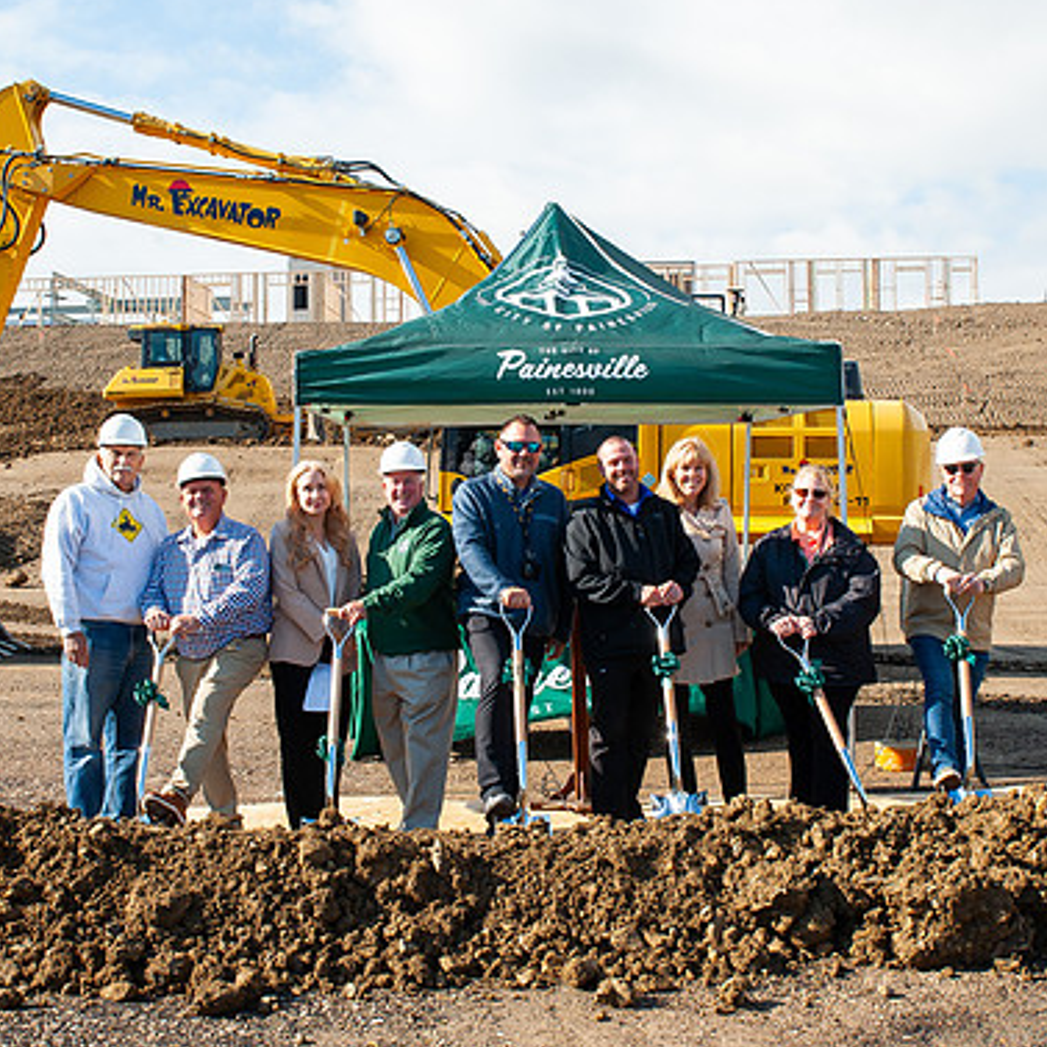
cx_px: 581
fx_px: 1643
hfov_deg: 35.3
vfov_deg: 35.3
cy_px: 494
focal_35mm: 48
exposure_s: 1/200
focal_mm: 32
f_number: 16
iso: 400
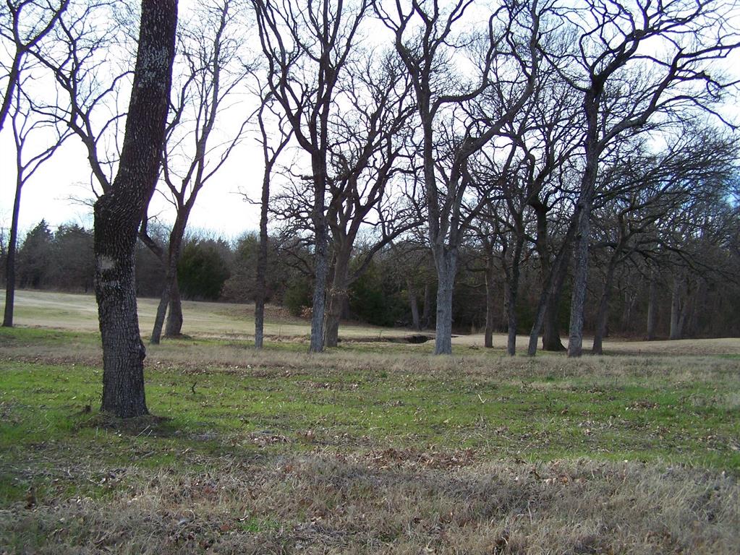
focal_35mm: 38
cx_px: 370
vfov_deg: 37.7
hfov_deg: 49.0
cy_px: 278
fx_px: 813
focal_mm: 6.3
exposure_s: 1/400
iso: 80
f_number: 2.8
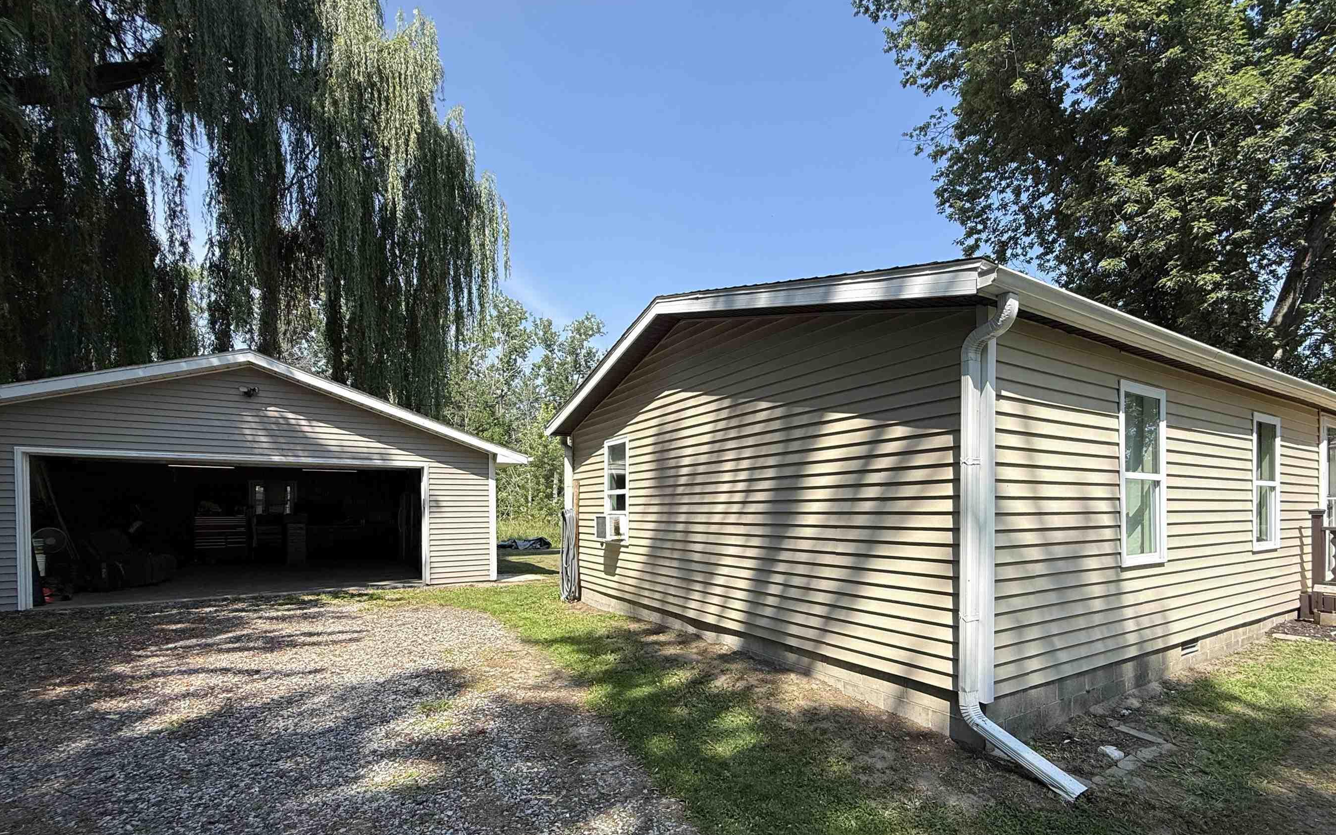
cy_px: 516
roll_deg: +0.1
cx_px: 740
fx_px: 619
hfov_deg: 94.0
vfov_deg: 67.1
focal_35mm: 17
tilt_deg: -0.6
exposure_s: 1/1189
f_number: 2.2
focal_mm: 2.22
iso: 50
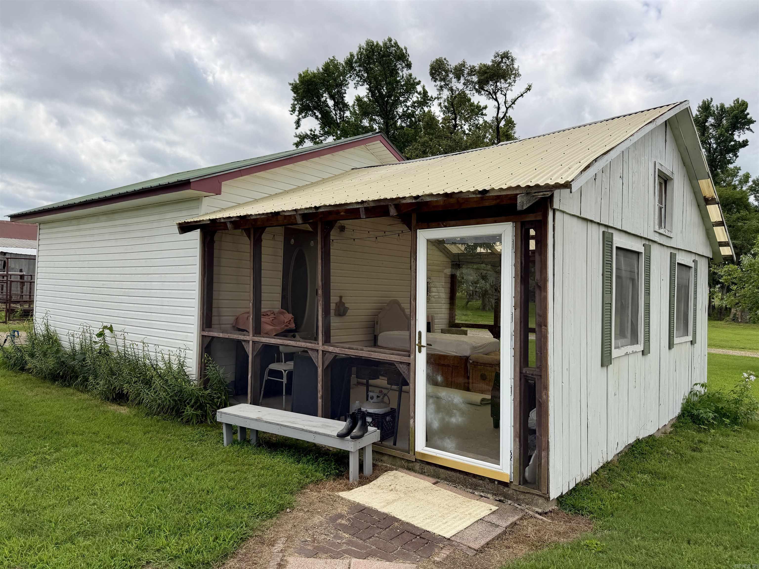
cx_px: 380
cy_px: 284
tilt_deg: +1.0
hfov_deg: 71.6
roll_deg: -1.8
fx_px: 526
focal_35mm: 24
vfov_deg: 56.8
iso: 80
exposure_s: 1/5319
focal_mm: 6.76
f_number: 1.78
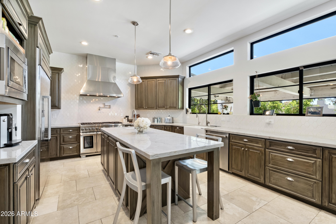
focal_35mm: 17
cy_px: 112
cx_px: 168
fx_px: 159
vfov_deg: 70.4
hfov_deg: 93.3
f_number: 8
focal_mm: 11
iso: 320
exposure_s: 1/1.67
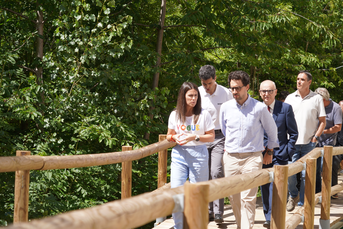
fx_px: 953
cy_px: 114
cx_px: 172
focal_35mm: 100
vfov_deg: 13.7
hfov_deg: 20.4
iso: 100
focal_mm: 100
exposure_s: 1/200
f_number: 6.3
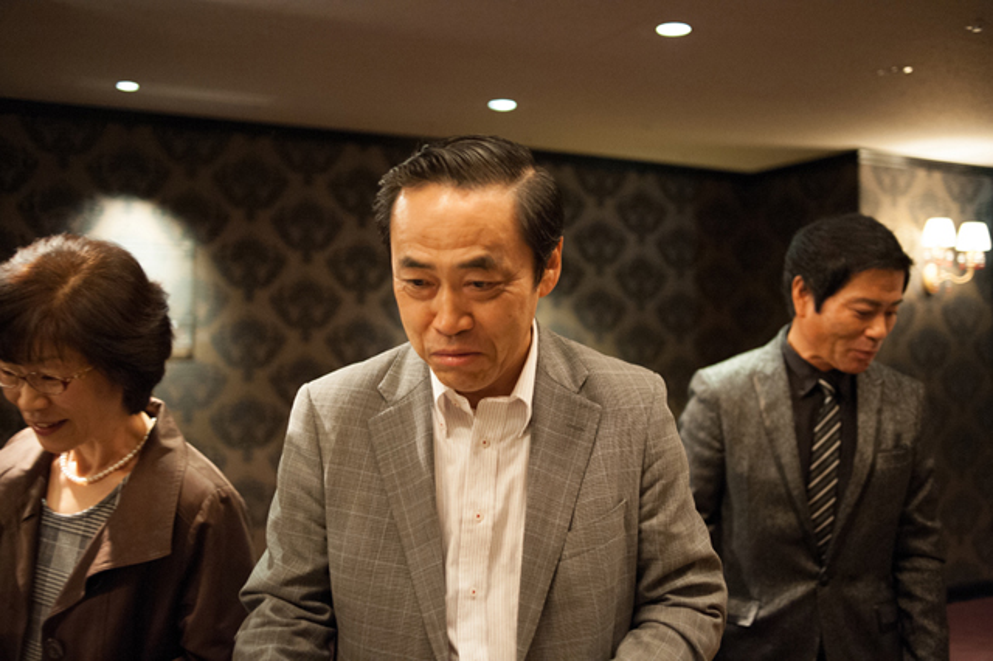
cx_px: 496
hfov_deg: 54.5
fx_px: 965
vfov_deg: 37.8
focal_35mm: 35
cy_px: 330
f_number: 2.8
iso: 3600
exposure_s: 1/100
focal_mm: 35
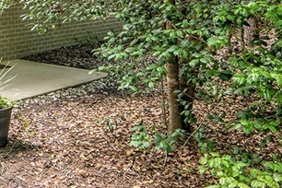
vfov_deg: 16.1
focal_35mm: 78
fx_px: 611
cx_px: -192
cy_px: -86
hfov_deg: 20.4
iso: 100
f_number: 9
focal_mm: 22
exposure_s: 1/8
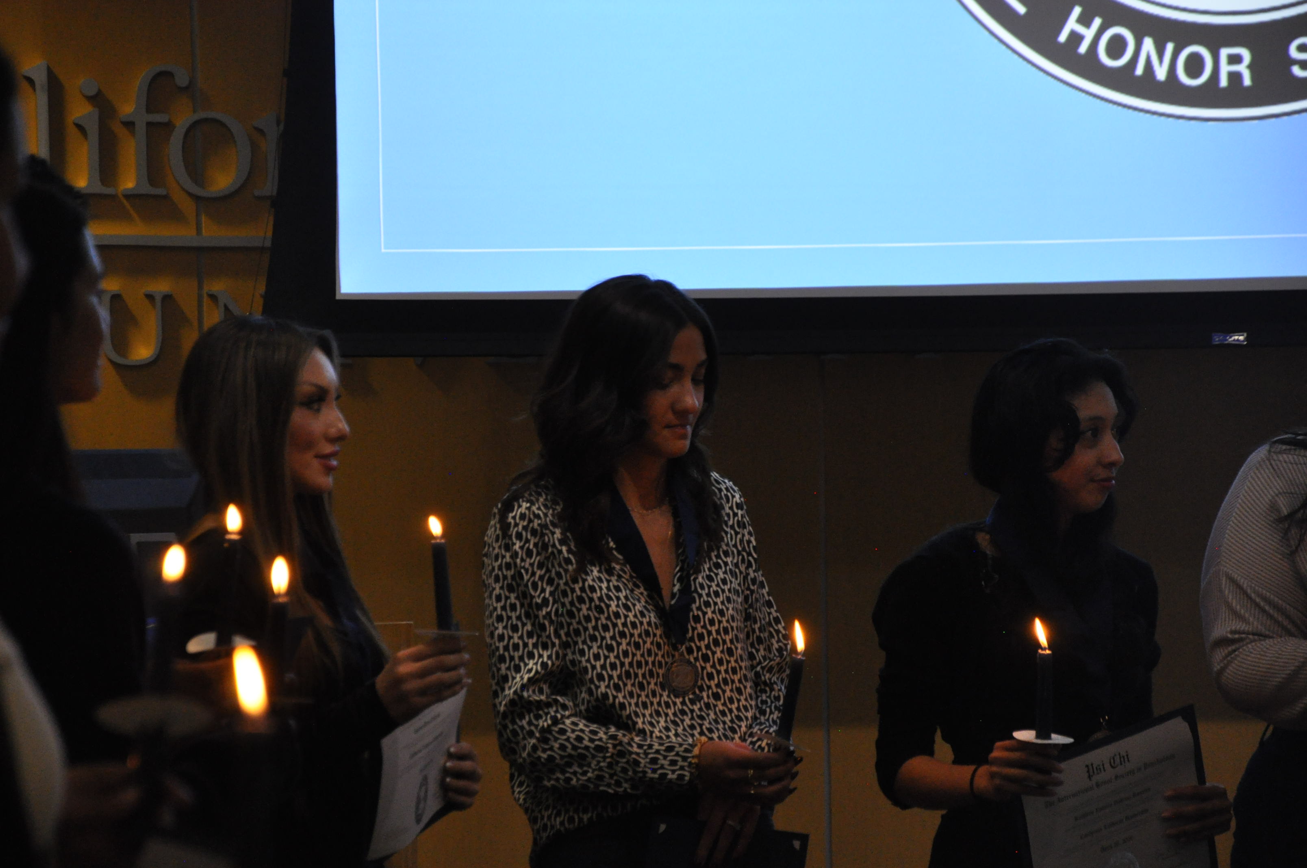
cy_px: 434
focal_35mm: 158
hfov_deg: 13.1
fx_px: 5711
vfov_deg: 8.7
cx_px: 654
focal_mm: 105
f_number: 5.6
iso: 1600
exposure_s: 1/100
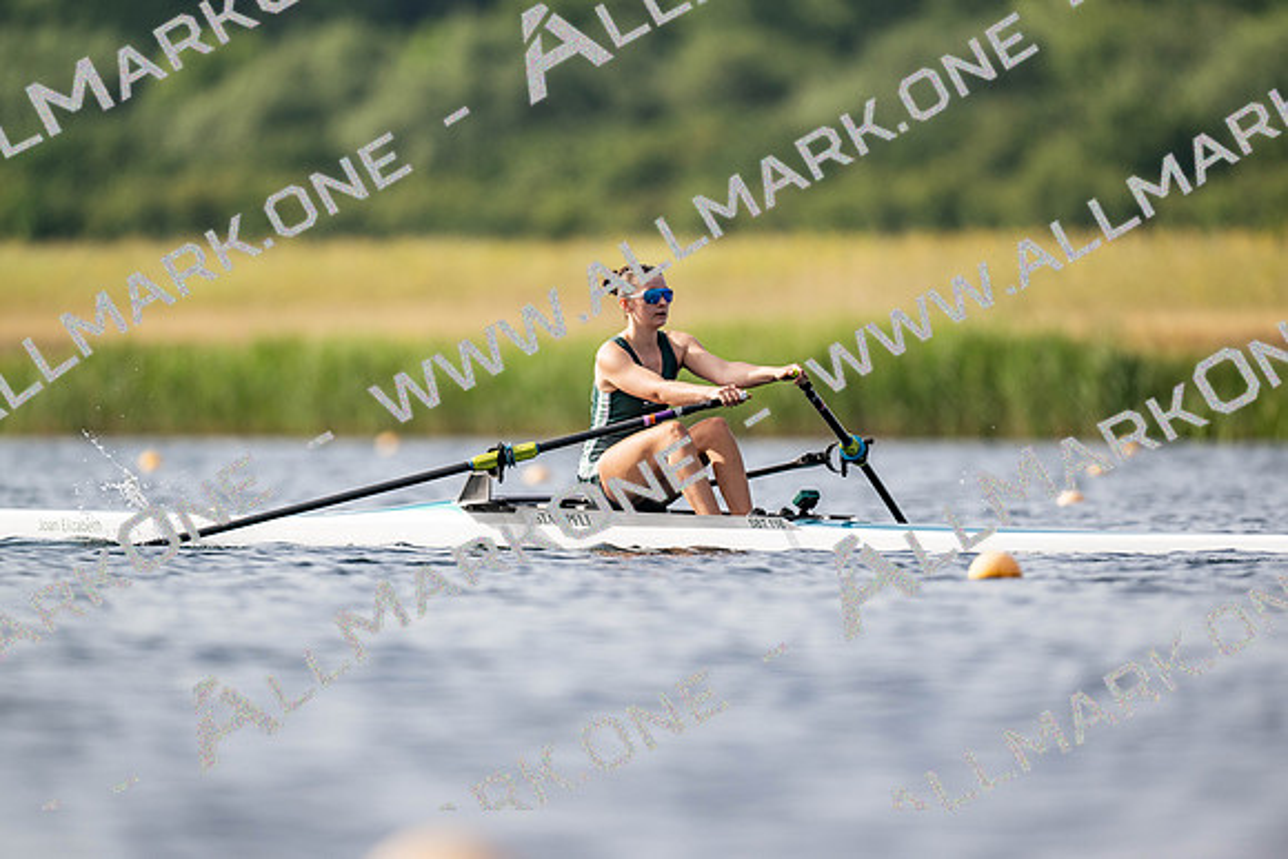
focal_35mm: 600
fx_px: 21471
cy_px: 430
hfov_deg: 3.4
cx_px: 644
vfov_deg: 2.3
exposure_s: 1/2500
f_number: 4
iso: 140
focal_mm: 600
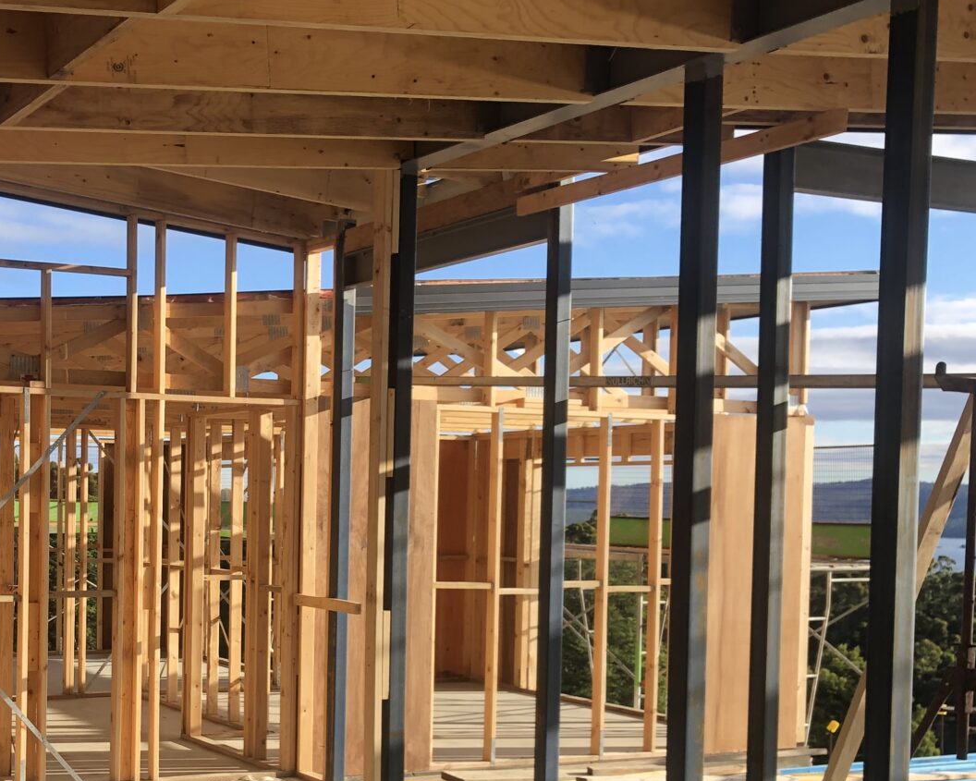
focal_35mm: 53
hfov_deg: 34.2
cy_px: 592
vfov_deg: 28.2
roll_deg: -0.7
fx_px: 1531
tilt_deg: -2.9
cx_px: 177
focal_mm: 4
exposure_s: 1/631
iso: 20
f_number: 1.8
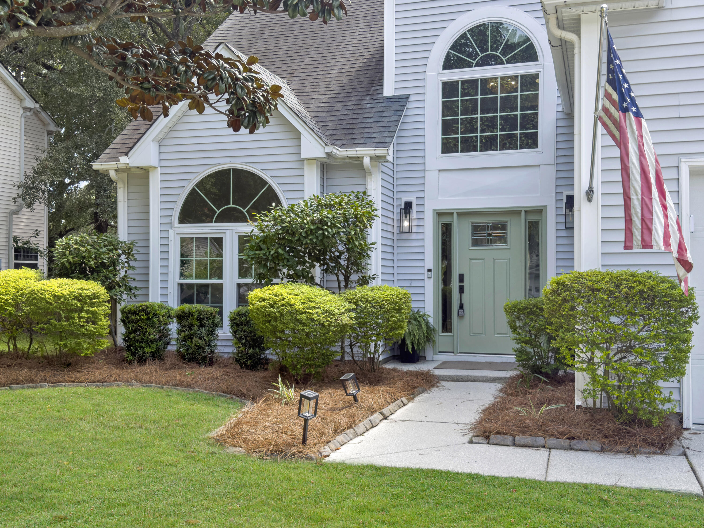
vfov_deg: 38.7
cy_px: 264
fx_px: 752
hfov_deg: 50.1
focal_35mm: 37
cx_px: 352
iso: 64
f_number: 1.8
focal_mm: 6.76
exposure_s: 1/850
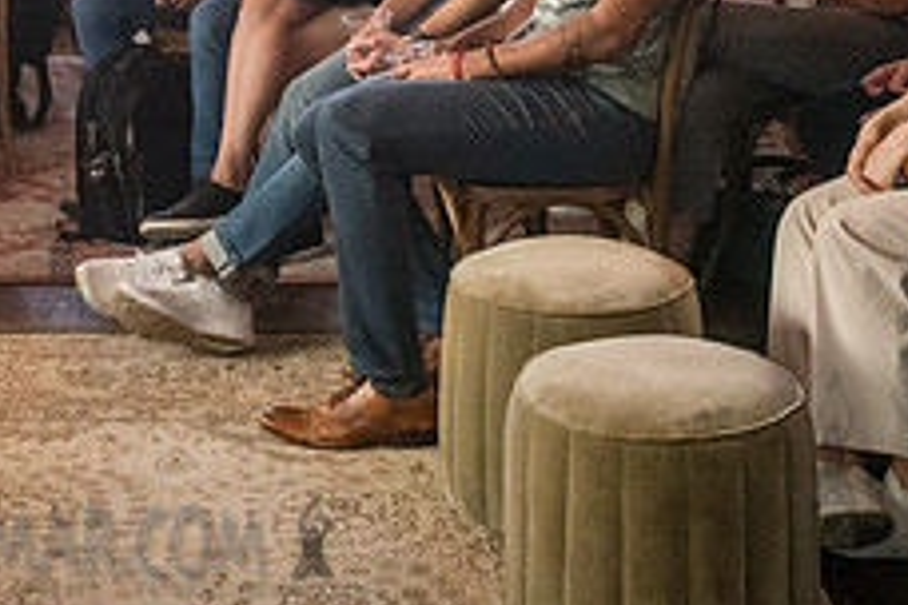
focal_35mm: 89
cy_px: -137
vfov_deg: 14.8
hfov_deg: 22.2
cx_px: 60
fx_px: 2245
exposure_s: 1/200
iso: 4000
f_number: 5.6
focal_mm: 35
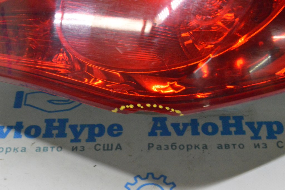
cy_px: 95
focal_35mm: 82
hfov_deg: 24.6
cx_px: 142
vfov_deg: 16.5
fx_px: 653
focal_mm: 55
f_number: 20
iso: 6400
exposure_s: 1/15
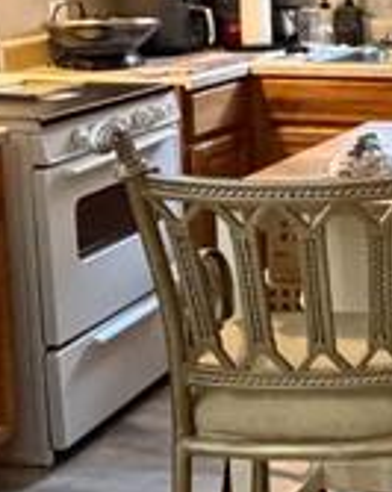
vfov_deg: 22.3
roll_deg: +0.1
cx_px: 731
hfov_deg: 15.4
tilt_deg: -7.6
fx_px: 1222
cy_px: 56
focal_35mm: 84
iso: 1000
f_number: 2.2
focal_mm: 2.22
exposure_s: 1/60
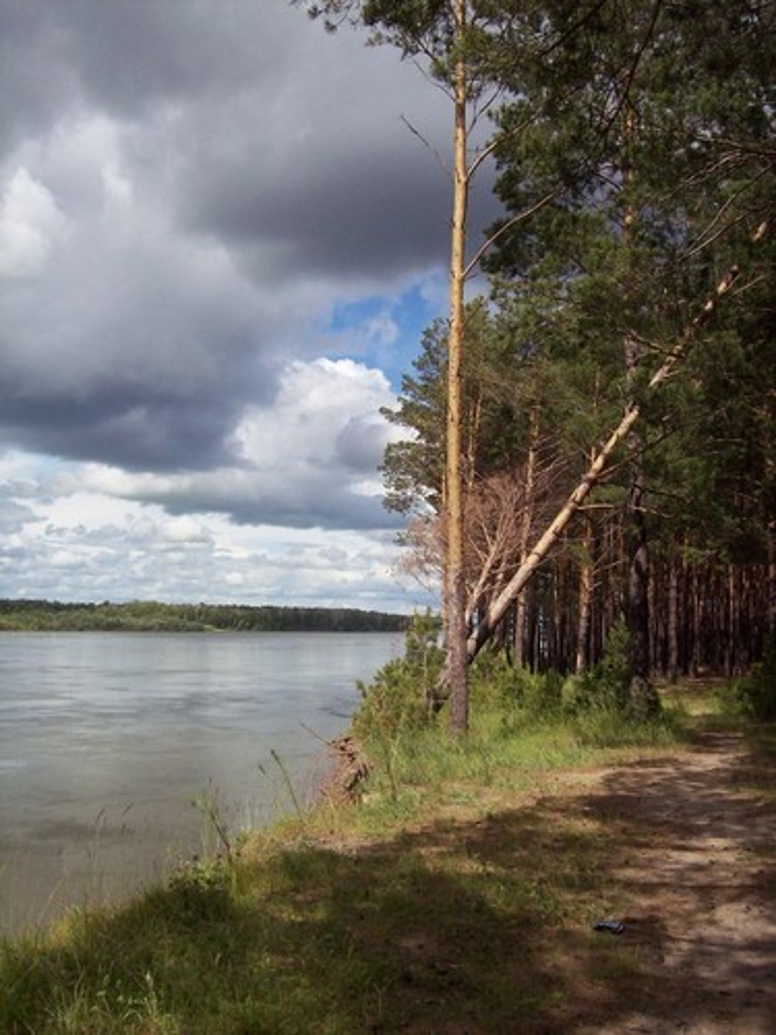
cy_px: 518
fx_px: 1076
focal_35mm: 36
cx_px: 388
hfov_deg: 39.7
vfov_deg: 51.4
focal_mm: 6
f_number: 4.8
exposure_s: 1/1183
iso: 80
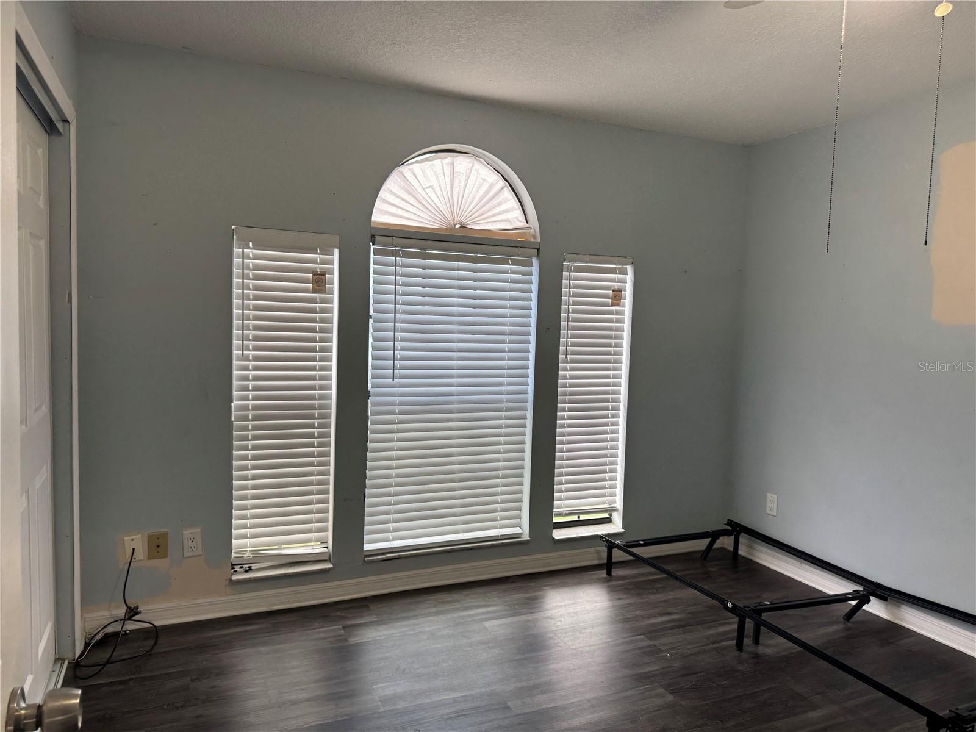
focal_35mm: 24
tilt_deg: -4.1
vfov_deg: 56.8
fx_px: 677
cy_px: 366
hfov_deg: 71.6
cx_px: 488
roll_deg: -1.4
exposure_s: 1/120
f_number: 1.78
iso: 100
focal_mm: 6.76
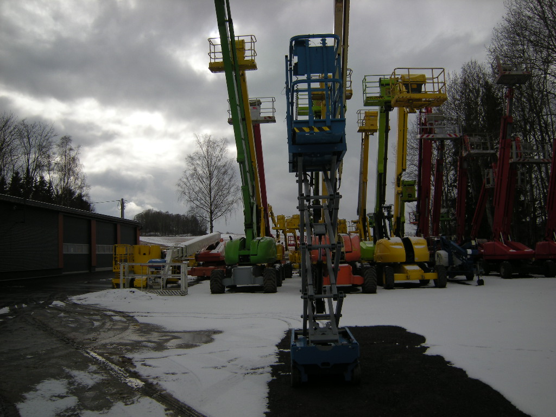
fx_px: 450
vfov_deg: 49.7
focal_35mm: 28
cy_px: 208
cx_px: 278
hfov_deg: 63.4
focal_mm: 4.7
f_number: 5.6
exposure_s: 1/546
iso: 64
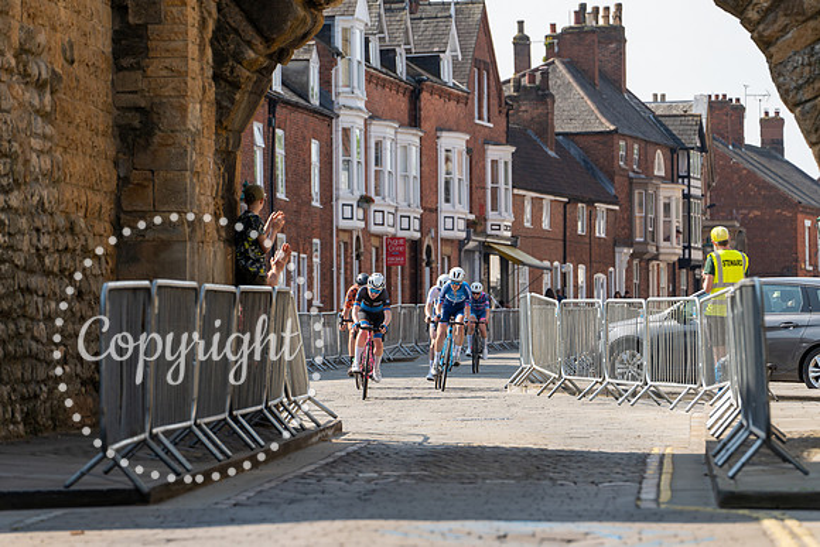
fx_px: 3960
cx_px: 410
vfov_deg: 7.9
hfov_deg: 11.8
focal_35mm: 174
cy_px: 274
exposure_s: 1/1000
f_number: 4.5
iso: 200
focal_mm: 160
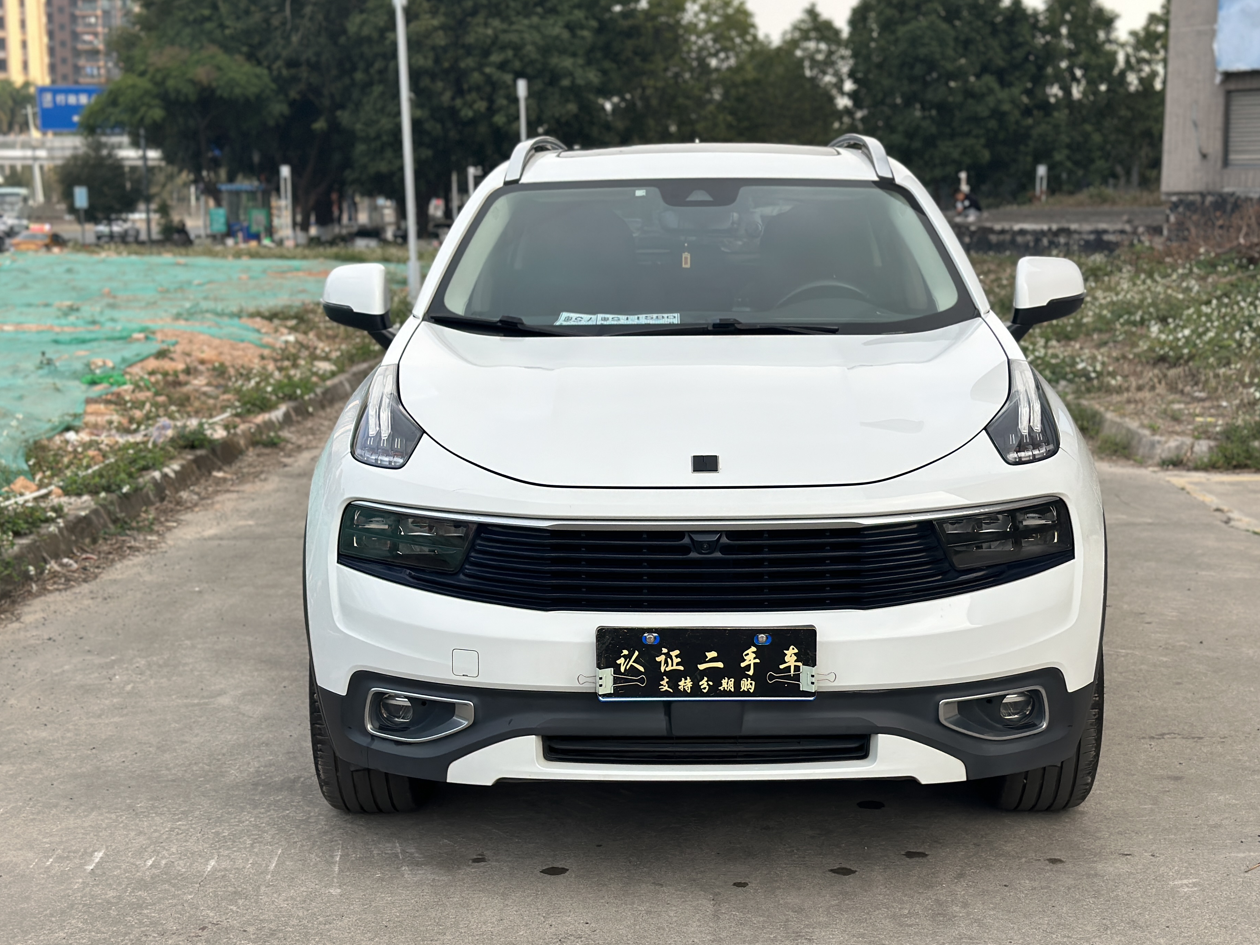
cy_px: 488
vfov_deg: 27.5
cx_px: 661
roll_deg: -0.6
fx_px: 1929
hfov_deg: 36.2
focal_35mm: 53
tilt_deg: -8.8
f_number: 1.78
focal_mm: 6.86
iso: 80
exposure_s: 1/1145
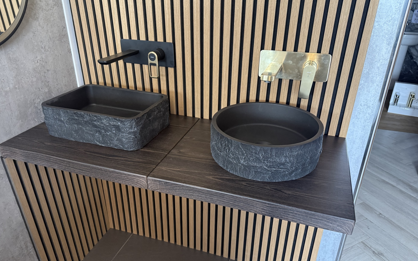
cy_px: 140
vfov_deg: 47.6
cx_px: 210
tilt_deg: -27.1
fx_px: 296
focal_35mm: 26
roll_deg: -0.7
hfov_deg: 70.4
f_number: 1.78
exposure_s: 1/50
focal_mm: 6.76
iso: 400
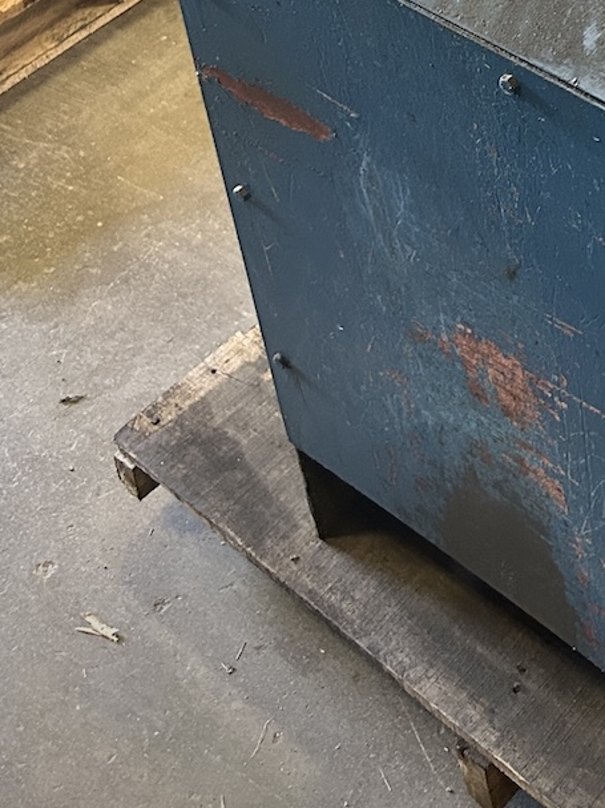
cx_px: 787
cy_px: -292
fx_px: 1725
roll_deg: +1.2
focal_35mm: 74
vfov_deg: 22.9
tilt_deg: -30.5
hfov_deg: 18.5
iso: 320
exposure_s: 1/60
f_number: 1.5
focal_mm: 5.7
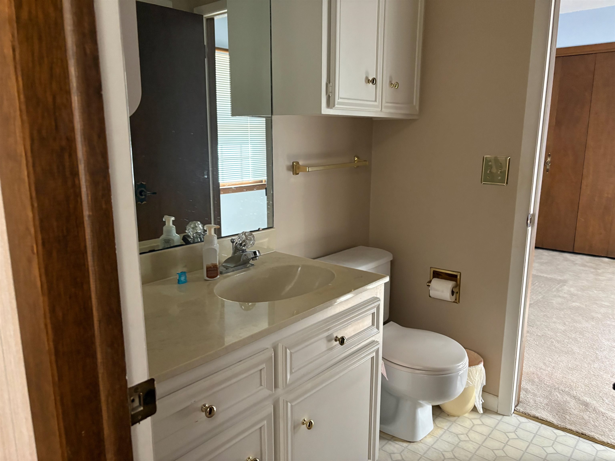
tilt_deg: -7.6
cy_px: 230
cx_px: 308
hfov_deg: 67.3
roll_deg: +1.1
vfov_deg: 53.1
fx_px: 462
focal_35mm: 26
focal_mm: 5.96
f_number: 1.6
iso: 400
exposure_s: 1/40
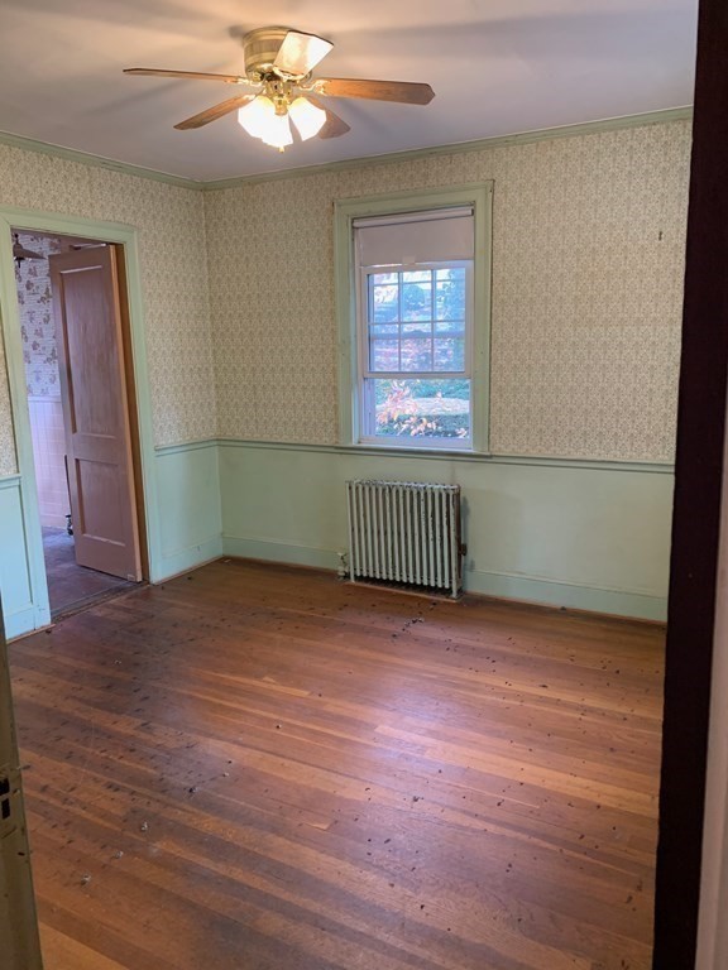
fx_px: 729
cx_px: 364
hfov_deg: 53.1
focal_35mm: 26
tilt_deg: -9.9
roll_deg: +1.8
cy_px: 485
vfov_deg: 67.3
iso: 160
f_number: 1.8
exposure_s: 1/60
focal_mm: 4.25
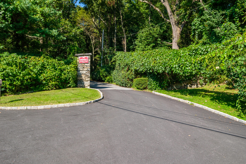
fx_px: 198
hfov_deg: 63.7
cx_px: 123
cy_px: 82
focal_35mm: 29
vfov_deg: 45.0
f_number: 8
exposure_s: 1/200
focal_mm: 19.1
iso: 200
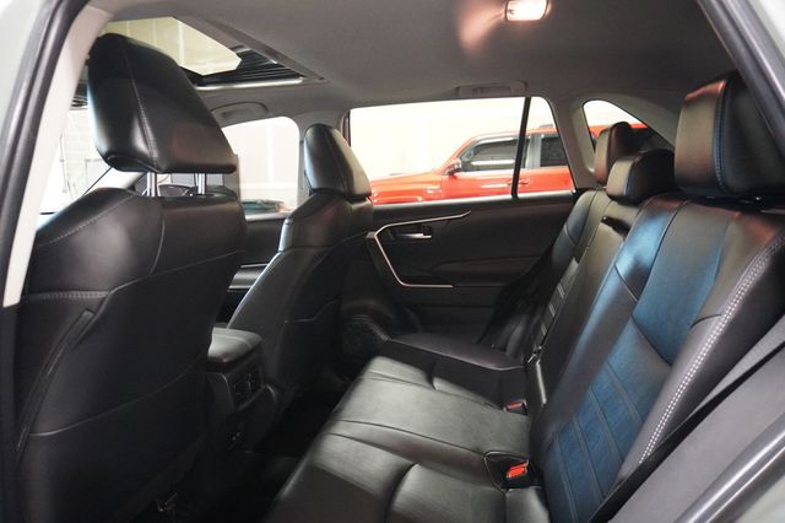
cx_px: 392
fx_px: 523
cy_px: 262
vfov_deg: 53.1
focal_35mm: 24
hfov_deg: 73.8
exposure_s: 1/25
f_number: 3.5
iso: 6400
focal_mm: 16
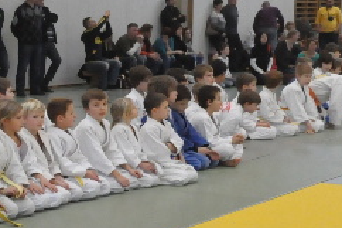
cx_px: -187
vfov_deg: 11.6
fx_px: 1111
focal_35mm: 117
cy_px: 219
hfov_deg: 15.9
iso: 2500
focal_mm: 18
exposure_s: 1/200
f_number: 7.1
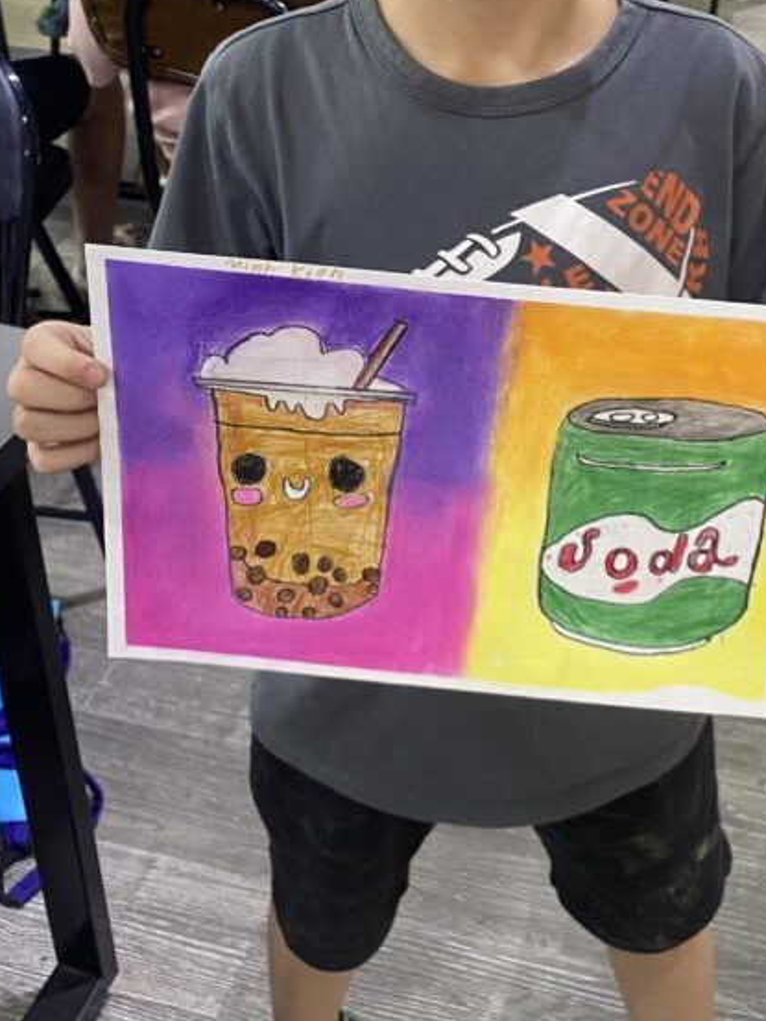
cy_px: 246
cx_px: 495
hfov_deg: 30.7
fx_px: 1386
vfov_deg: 39.3
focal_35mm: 47
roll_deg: -0.7
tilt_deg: -27.7
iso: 100
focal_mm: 4.25
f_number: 1.8
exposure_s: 1/50
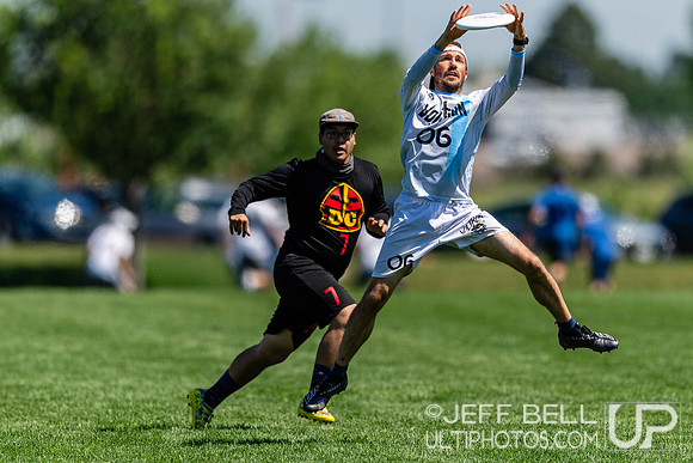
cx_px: 346
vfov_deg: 2.1
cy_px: 216
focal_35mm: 666
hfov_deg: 3.1
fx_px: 12815
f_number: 2.8
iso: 140
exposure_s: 1/3200
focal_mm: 400
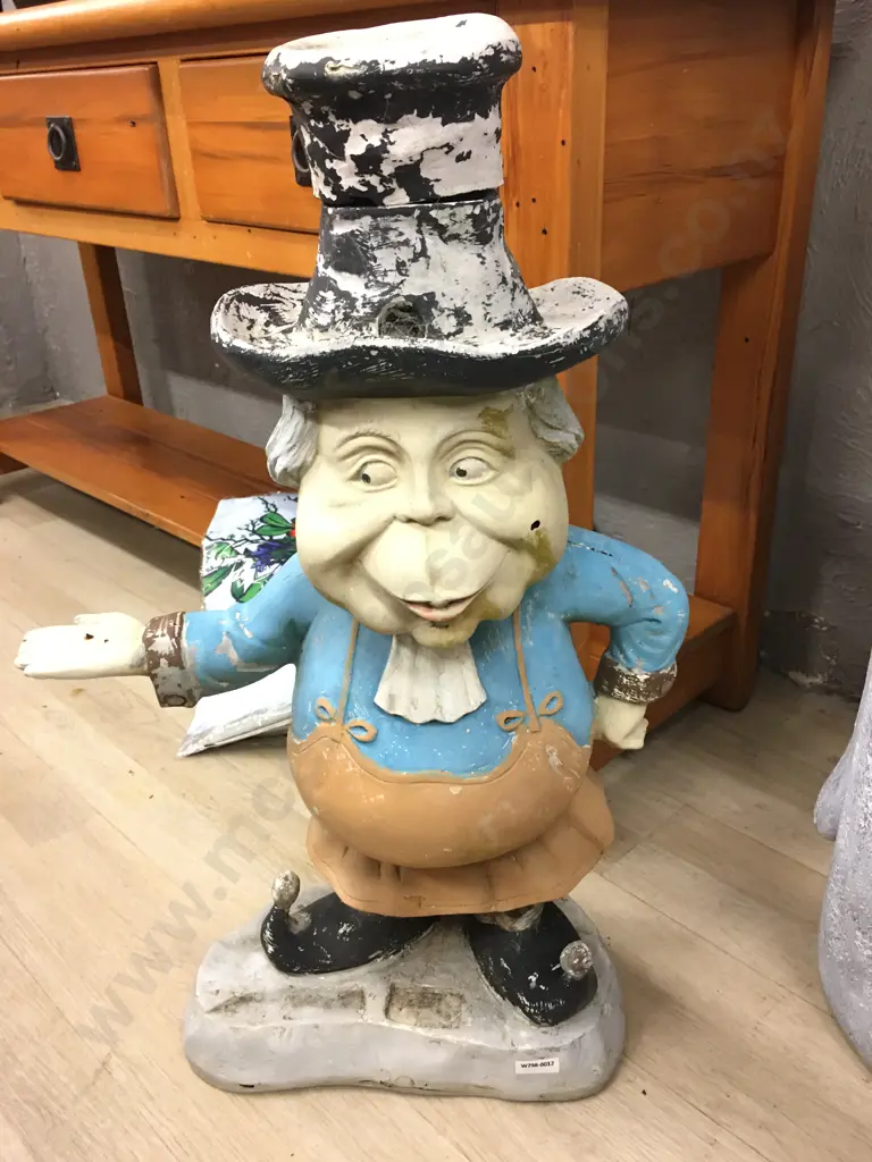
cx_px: 436
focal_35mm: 29
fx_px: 974
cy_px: 581
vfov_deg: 61.7
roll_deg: +0.4
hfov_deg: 48.2
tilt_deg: -24.5
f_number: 2.2
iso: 100
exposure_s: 1/17
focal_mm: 4.15
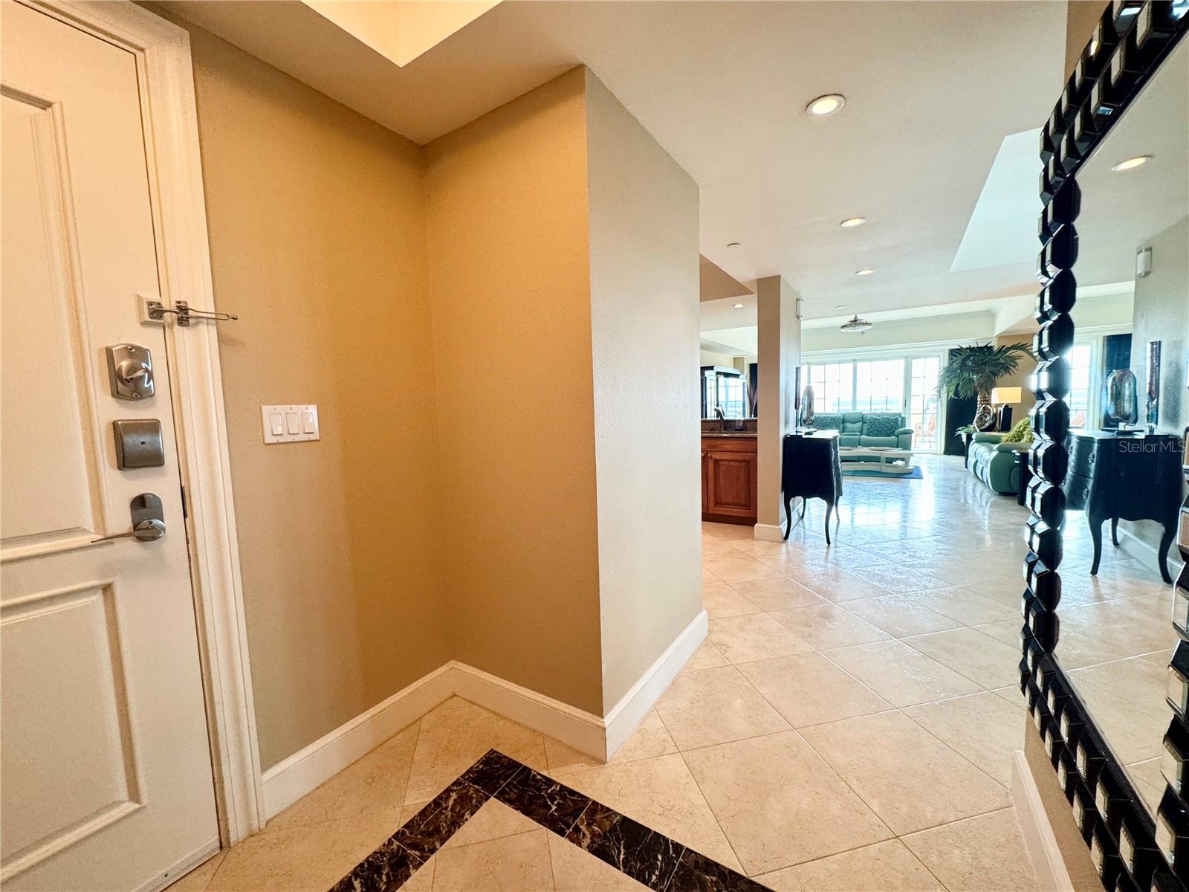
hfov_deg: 102.1
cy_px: 446
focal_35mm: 14
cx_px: 594
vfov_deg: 85.7
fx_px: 481
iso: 200
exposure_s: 1/120
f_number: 2.2
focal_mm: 2.22
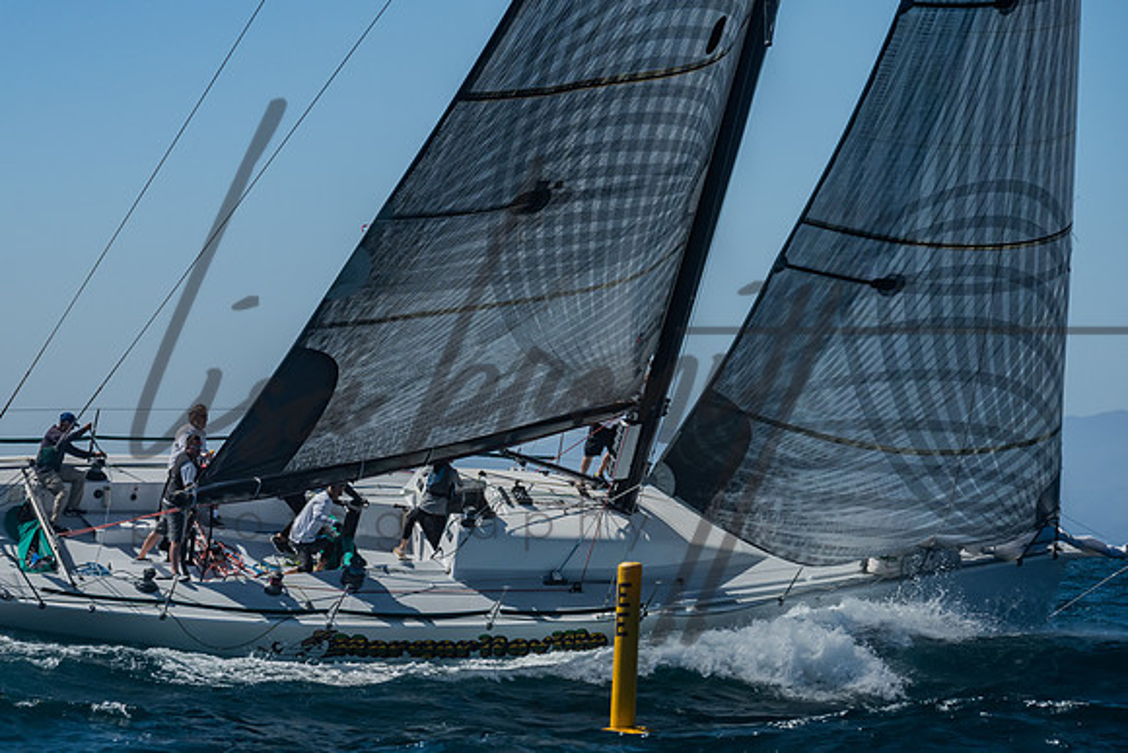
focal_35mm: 170
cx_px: 282
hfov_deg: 12.0
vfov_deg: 8.1
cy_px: 440
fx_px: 5340
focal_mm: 110
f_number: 6.3
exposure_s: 1/1250
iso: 160
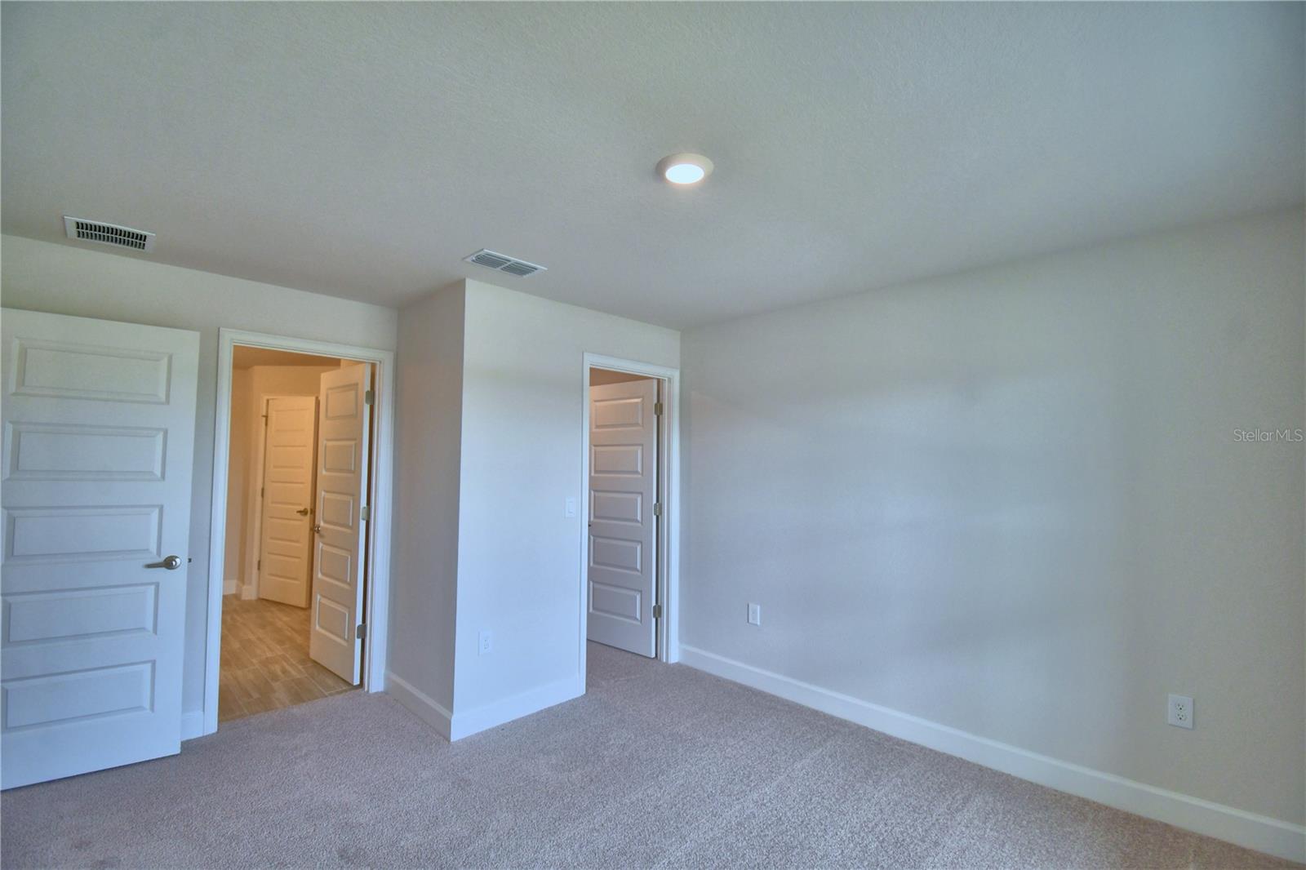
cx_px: 653
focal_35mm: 15
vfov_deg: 77.3
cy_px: 435
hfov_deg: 100.4
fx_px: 544
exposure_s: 1/125
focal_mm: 10
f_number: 4.5
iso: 320
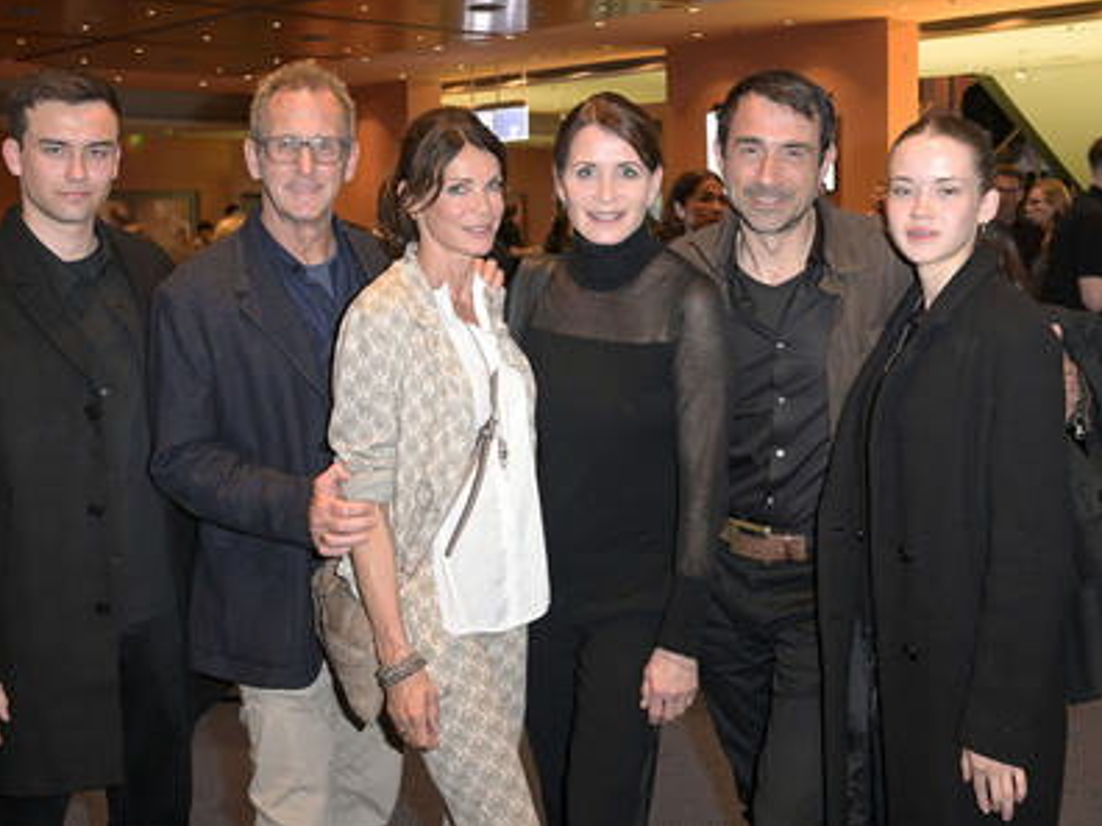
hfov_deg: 52.5
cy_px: 414
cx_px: 488
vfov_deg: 40.7
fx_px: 1114
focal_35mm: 35
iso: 4000
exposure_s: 1/60
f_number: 6.3
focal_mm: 32
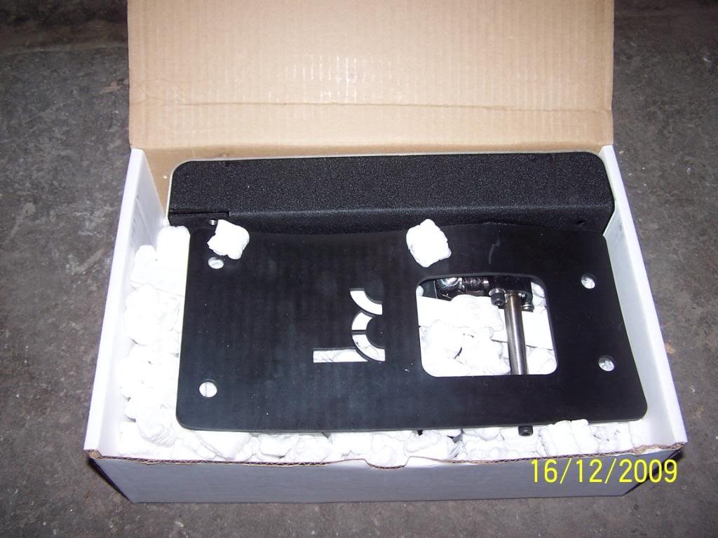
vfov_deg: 37.7
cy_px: 269
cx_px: 359
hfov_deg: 49.0
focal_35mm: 38
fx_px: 788
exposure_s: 1/60
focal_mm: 6.3
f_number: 2.8
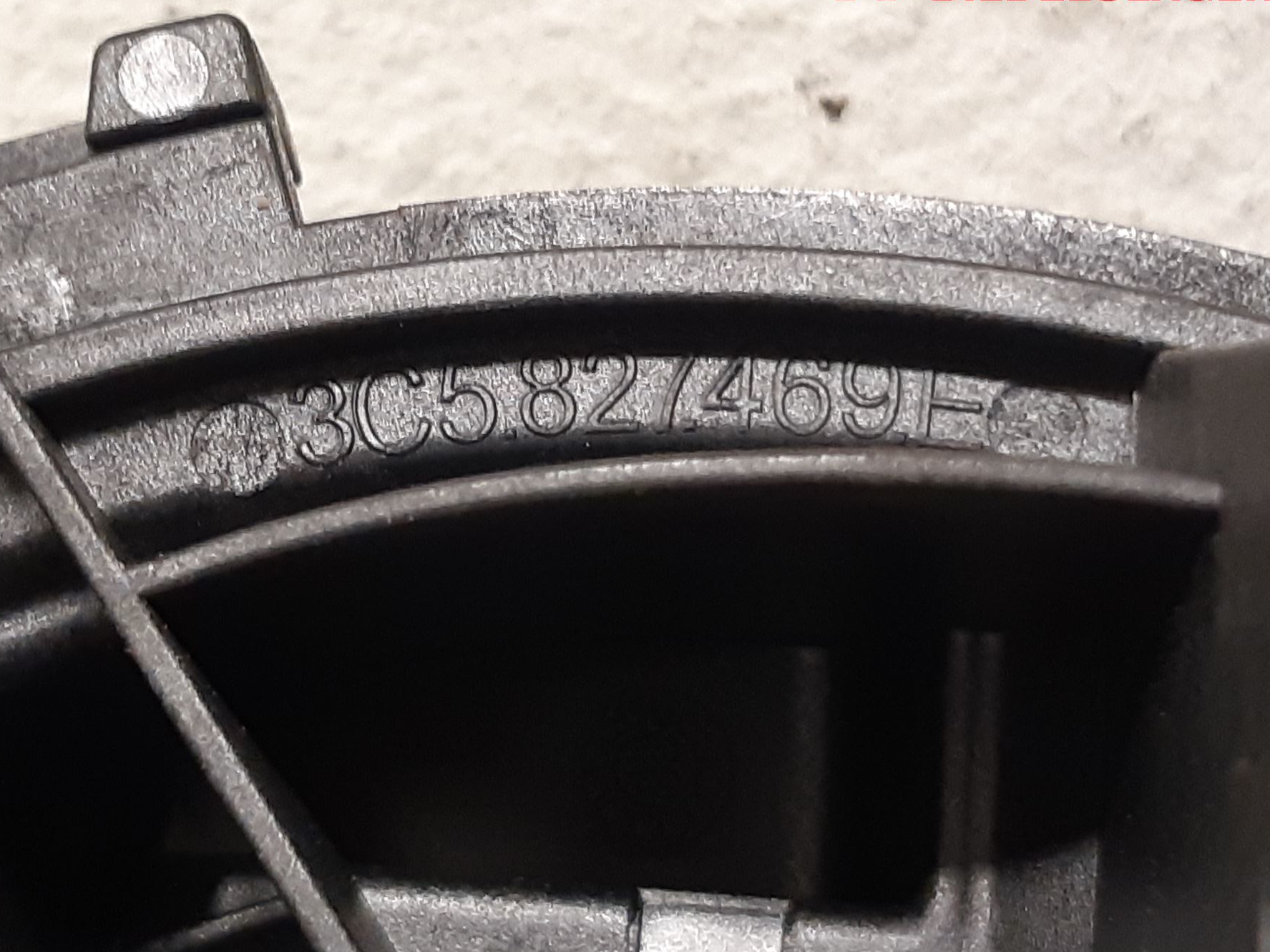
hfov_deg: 59.7
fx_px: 1101
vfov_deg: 46.7
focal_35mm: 30
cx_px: 542
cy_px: 428
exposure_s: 1/25
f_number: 1.7
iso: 250
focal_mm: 3.93
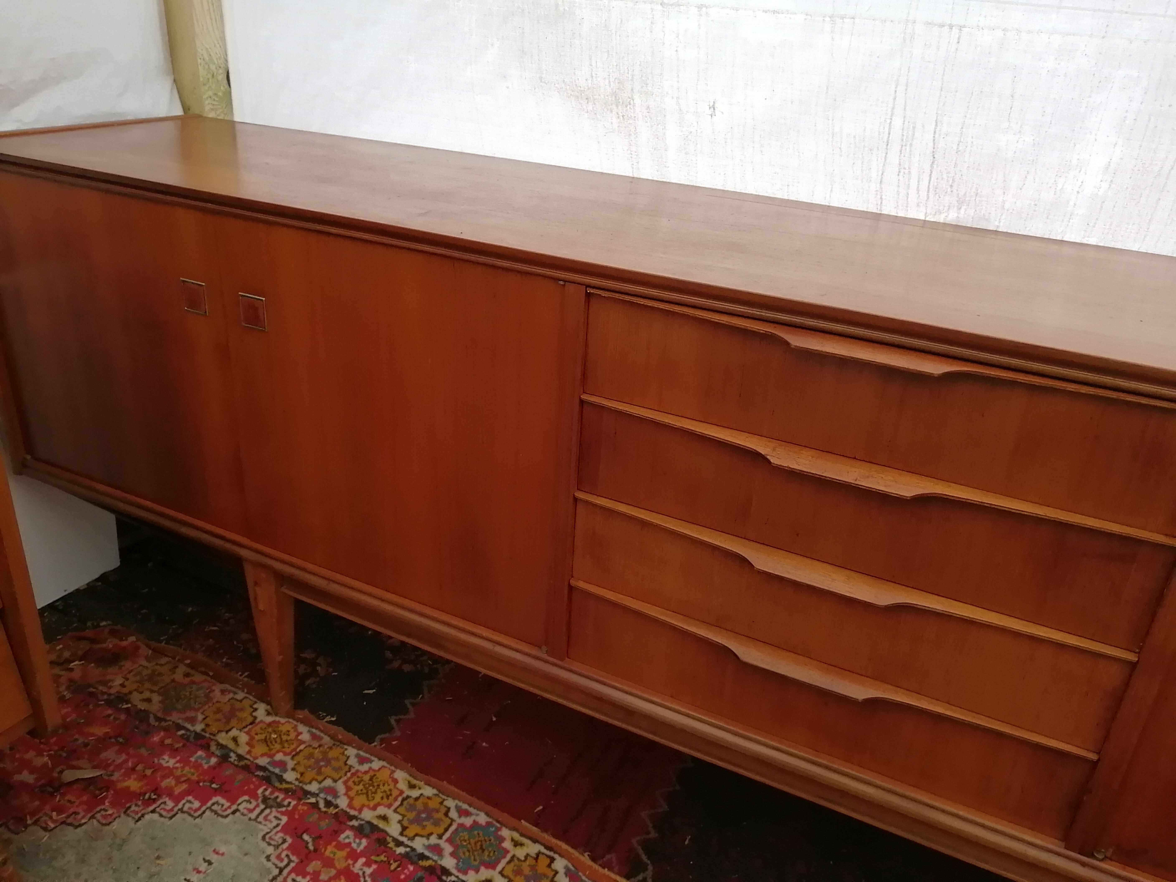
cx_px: 588
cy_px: 441
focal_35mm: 27
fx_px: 917
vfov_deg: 51.4
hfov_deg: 65.3
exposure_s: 1/100
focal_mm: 3.62
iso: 125
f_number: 1.8
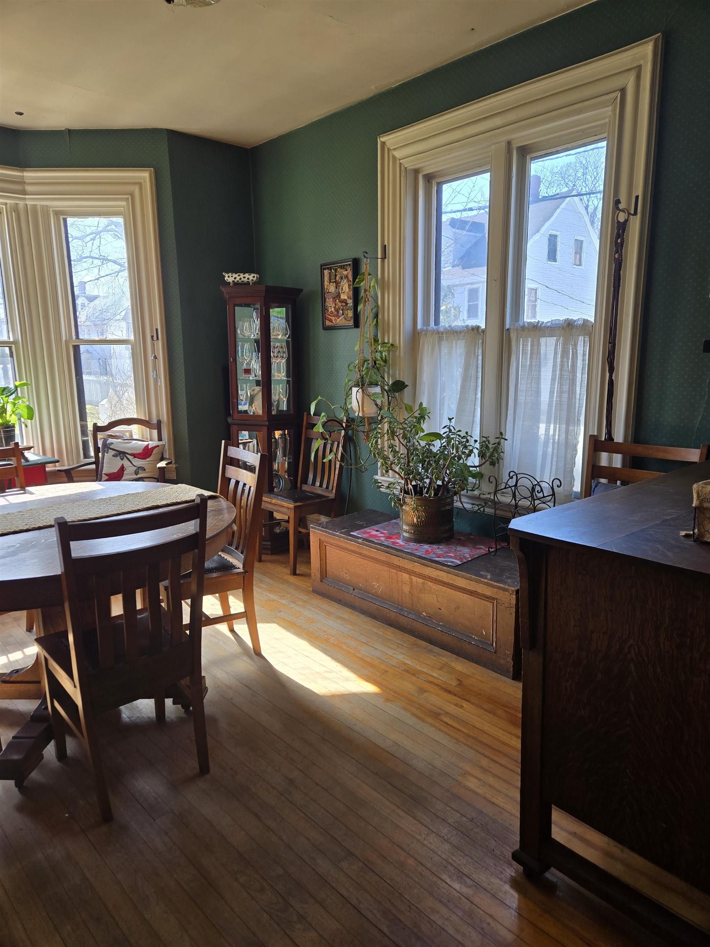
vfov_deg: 73.9
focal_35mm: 23
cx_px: 355
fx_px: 629
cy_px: 474
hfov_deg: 58.9
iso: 40
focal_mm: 5.4
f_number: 1.8
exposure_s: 1/180
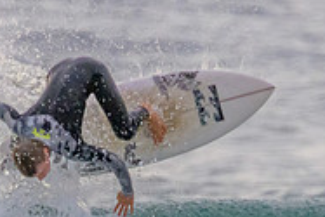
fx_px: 22378
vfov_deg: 0.6
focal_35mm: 2477
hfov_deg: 0.8
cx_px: 174
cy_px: 239
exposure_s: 1/2000
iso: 6400
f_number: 11
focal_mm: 800
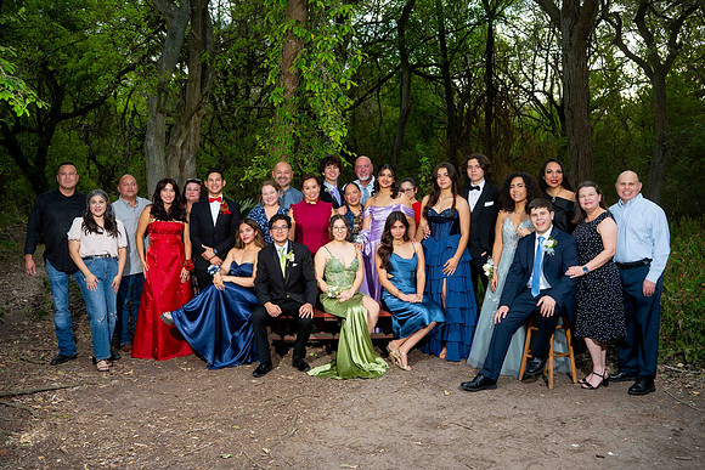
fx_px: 686
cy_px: 235
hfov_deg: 54.4
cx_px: 352
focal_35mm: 35
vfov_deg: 37.9
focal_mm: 35
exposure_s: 1/200
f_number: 3.2
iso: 160
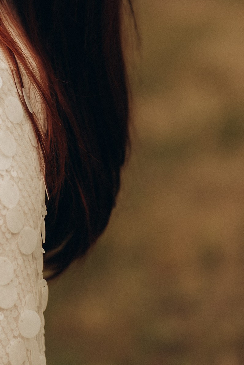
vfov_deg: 12.0
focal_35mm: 171
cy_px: 125
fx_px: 1736
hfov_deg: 7.9
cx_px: -100
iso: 125
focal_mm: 50
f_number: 1.8
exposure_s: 1/2500
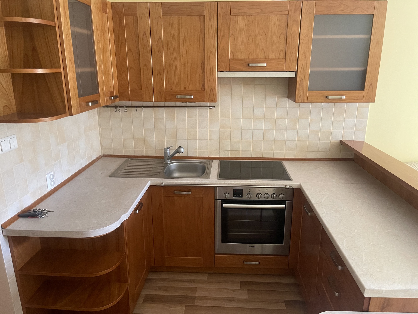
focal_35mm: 25
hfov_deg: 69.4
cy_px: 157
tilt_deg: -15.4
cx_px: 209
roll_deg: -0.3
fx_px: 302
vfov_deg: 54.9
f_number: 1.6
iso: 500
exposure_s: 1/60
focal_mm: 5.1
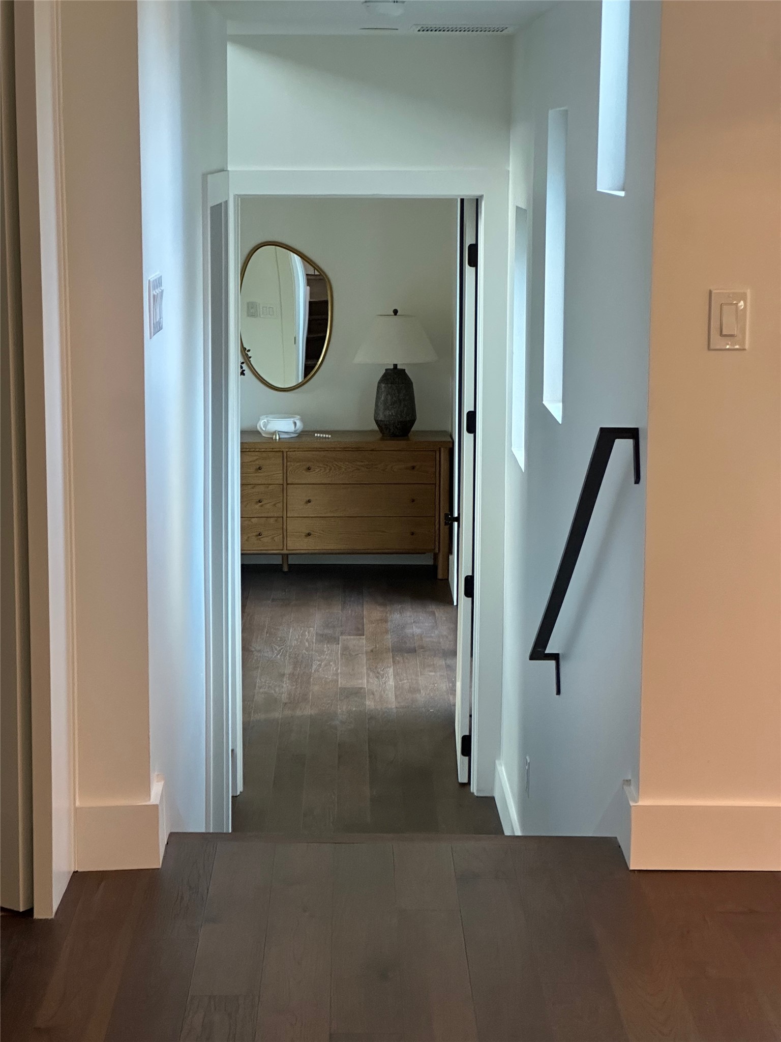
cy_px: 521
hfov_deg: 19.1
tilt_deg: -8.1
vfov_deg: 25.3
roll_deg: -1.1
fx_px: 2316
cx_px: 390
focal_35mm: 77
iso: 500
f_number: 2.8
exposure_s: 1/60
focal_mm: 9
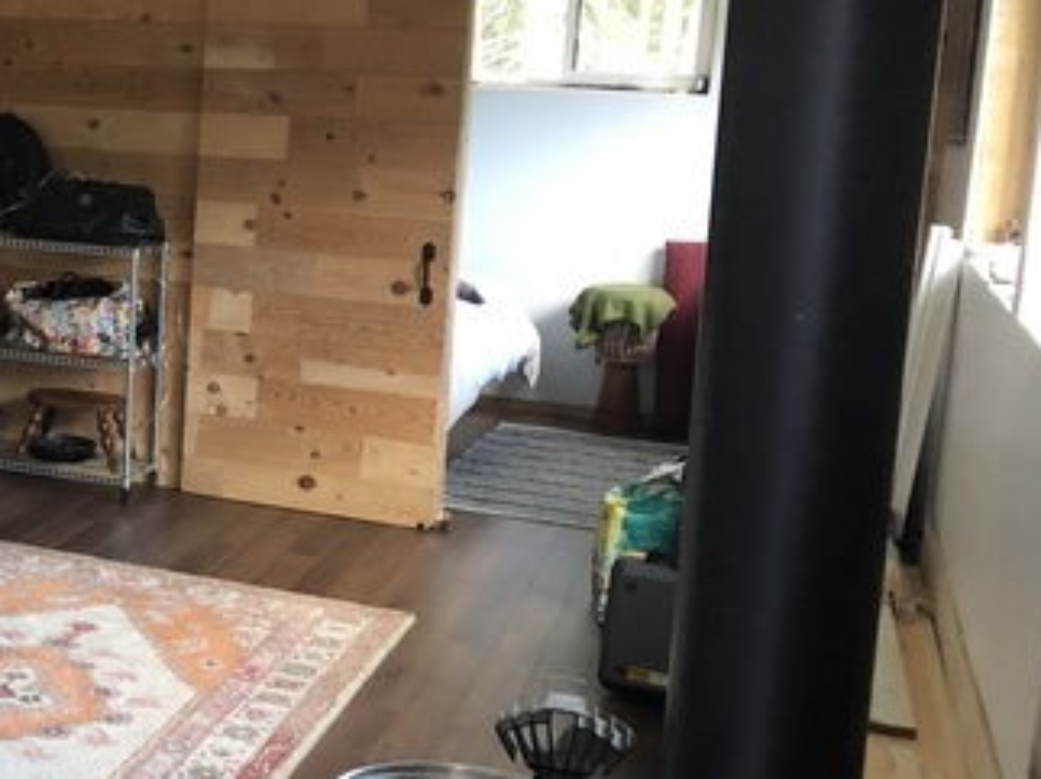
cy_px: 330
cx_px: -18
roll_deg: -2.3
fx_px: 1743
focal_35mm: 58
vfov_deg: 25.2
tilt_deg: -9.6
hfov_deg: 30.7
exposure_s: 1/6
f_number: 1.8
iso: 80
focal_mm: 3.99
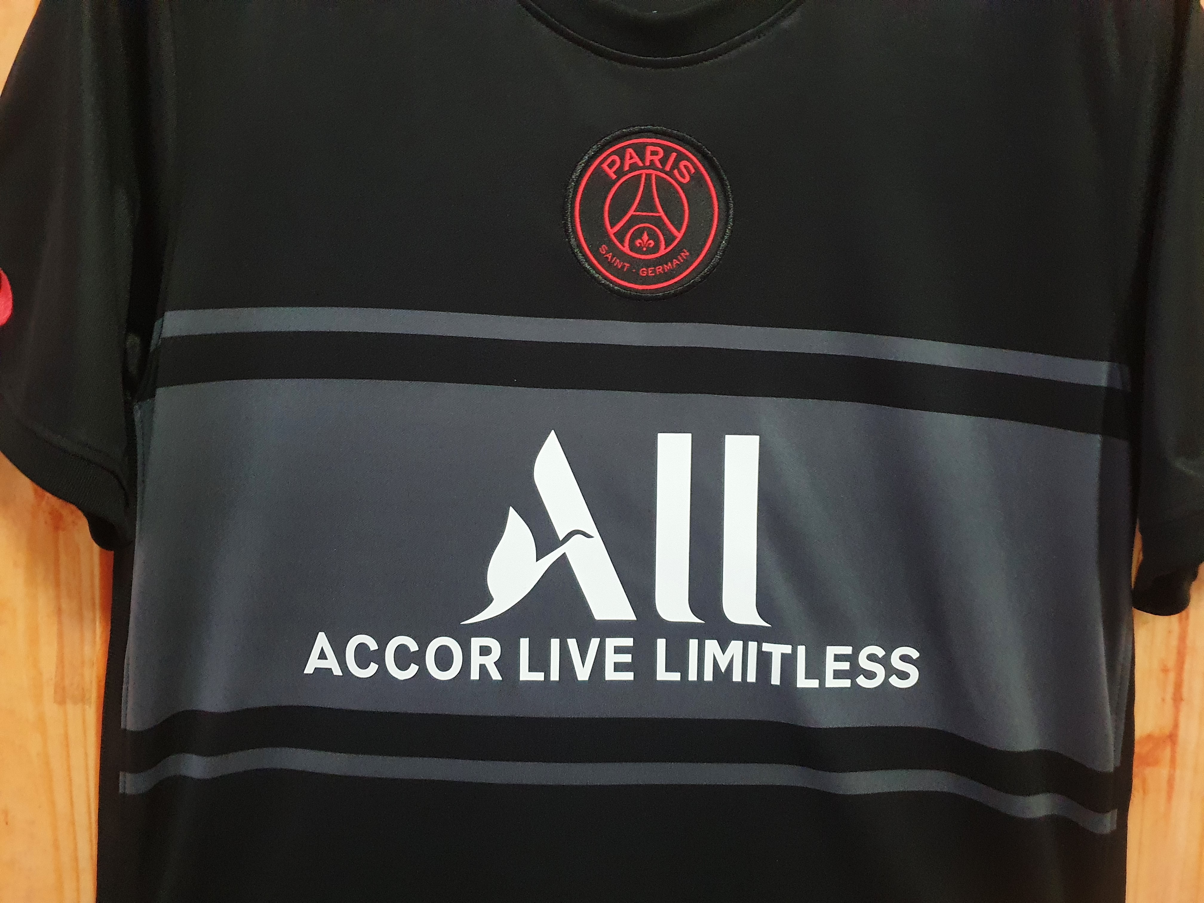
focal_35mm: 26
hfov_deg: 67.3
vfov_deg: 53.1
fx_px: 904
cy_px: 452
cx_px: 602
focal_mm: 4.32
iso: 500
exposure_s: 1/20
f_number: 1.5
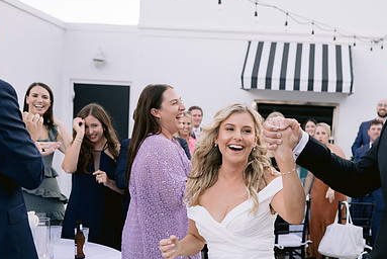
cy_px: 189
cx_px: 253
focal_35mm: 53
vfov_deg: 25.3
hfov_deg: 37.2
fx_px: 570
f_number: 2.8
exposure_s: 1/400
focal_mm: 35
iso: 200
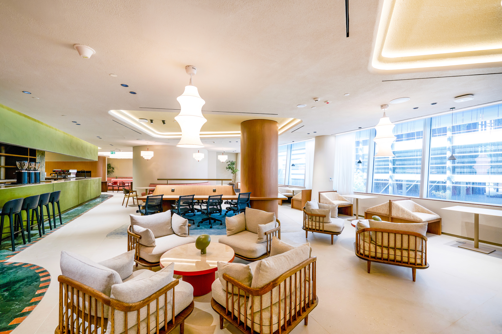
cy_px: 167
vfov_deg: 81.2
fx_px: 195
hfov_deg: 104.3
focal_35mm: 14
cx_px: 251
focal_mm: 14
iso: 200
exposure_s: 1/13
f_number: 8
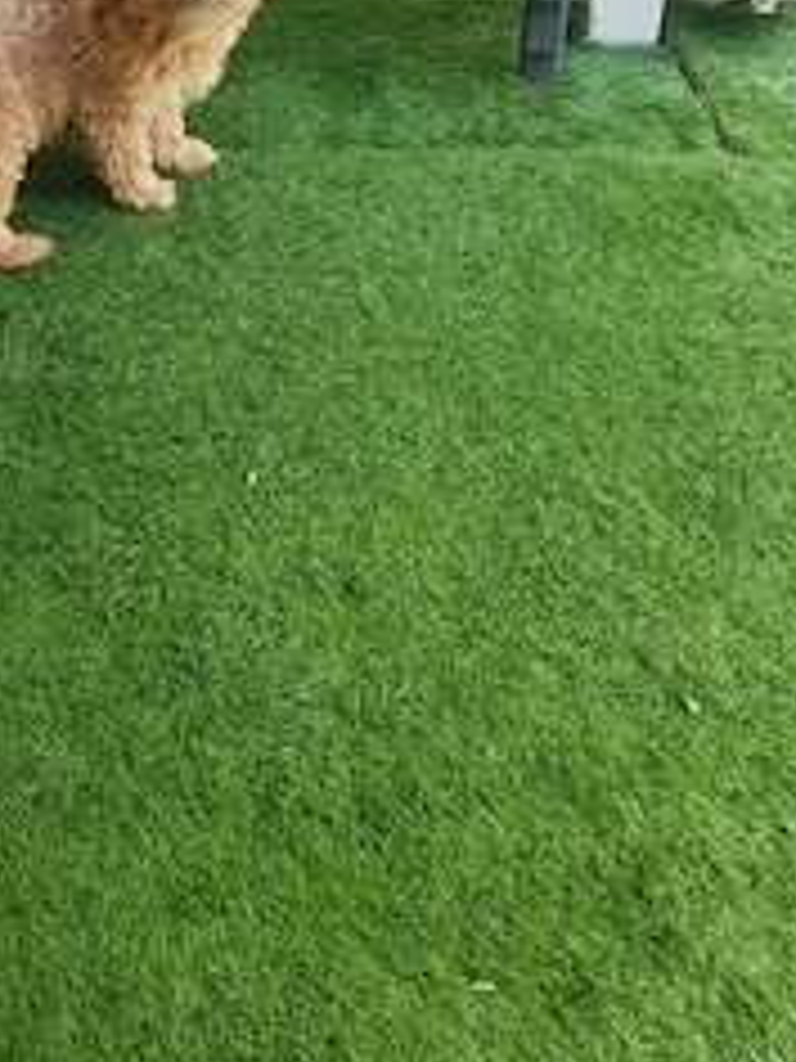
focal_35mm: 44
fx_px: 1349
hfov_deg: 32.1
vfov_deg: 41.9
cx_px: 166
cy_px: 288
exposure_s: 1/54.1
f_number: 1.7
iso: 40
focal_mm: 4.2
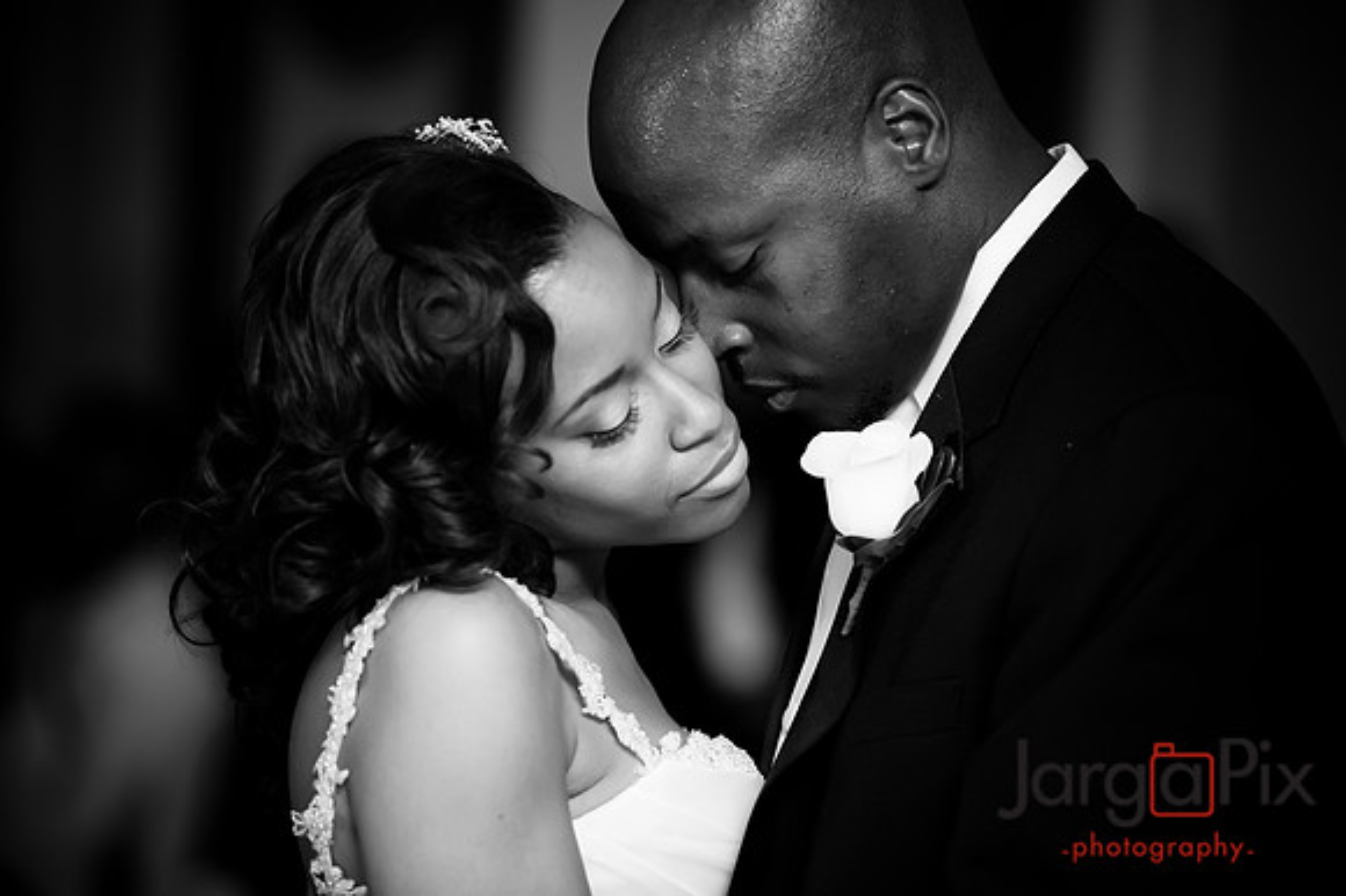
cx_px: 673
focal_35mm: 195
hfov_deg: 10.6
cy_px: 448
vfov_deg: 7.0
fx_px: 7286
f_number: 3.2
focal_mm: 195
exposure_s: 1/125
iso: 1600
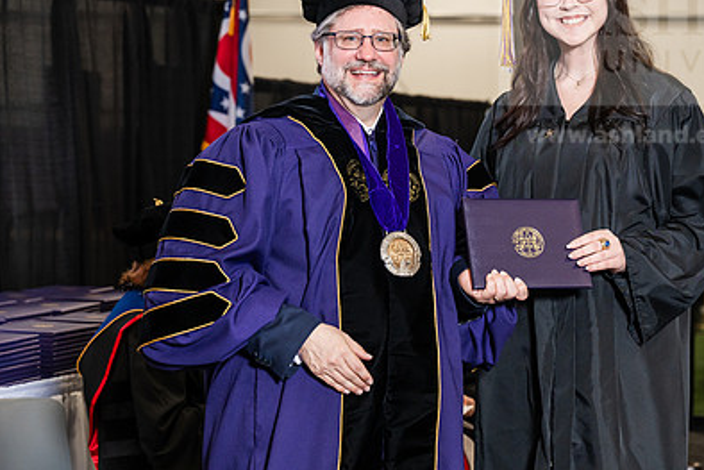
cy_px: 172
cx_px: 445
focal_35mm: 103
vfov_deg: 13.3
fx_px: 2015
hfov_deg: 19.8
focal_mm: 70
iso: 1250
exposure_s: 1/200
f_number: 4
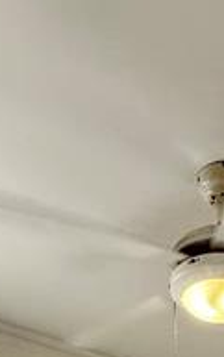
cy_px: 664
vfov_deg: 21.0
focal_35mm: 59
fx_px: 575
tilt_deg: -7.4
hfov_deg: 21.5
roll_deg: +0.2
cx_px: 209
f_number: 2.2
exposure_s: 1/120
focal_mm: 2.22
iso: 400
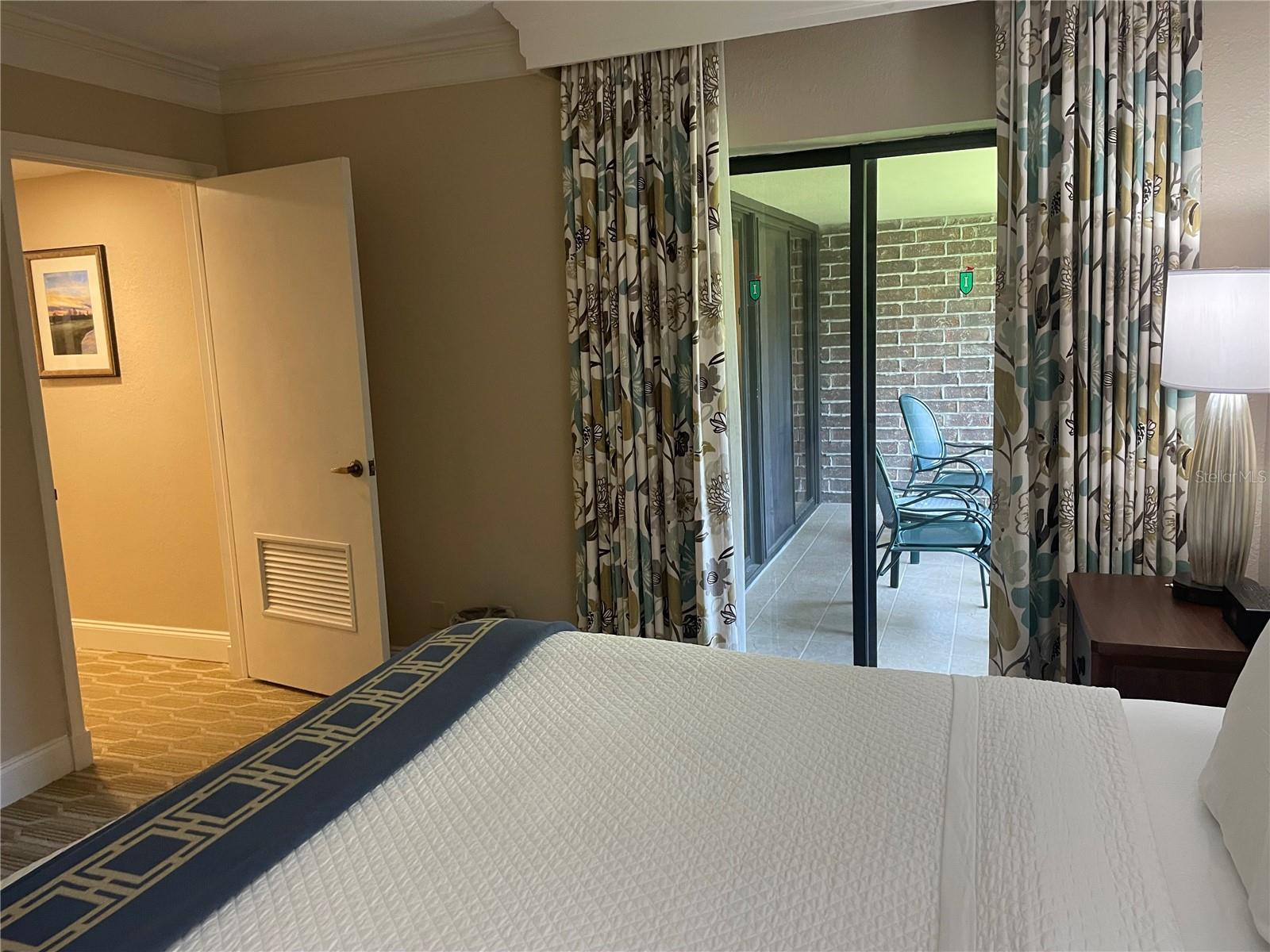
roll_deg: +4.8
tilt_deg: -9.1
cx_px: 635
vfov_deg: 53.1
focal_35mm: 26
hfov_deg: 67.3
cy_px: 476
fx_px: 954
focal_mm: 4.2
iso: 200
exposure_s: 1/60
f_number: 1.6
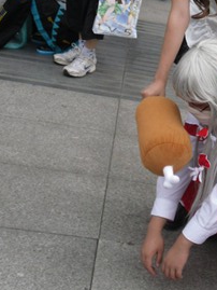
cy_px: 61
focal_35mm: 107
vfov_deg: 18.2
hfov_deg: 13.6
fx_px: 894
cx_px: 233
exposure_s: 1/90
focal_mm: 6.3
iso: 100
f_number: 3.5
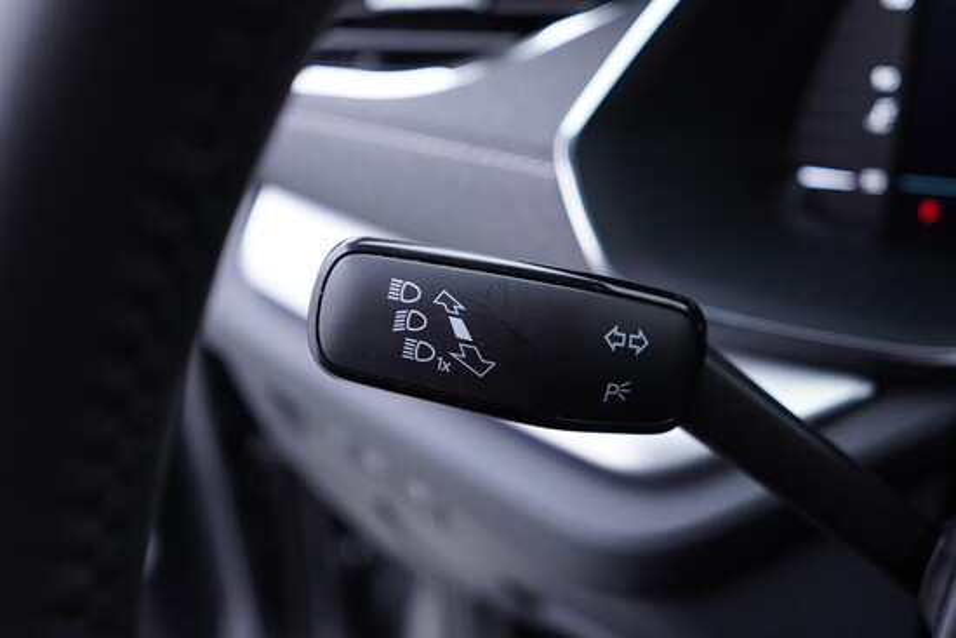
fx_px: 956
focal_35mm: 36
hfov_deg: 53.1
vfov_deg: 36.9
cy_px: 319
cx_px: 478
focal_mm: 24
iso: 250
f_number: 2.8
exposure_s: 1/40
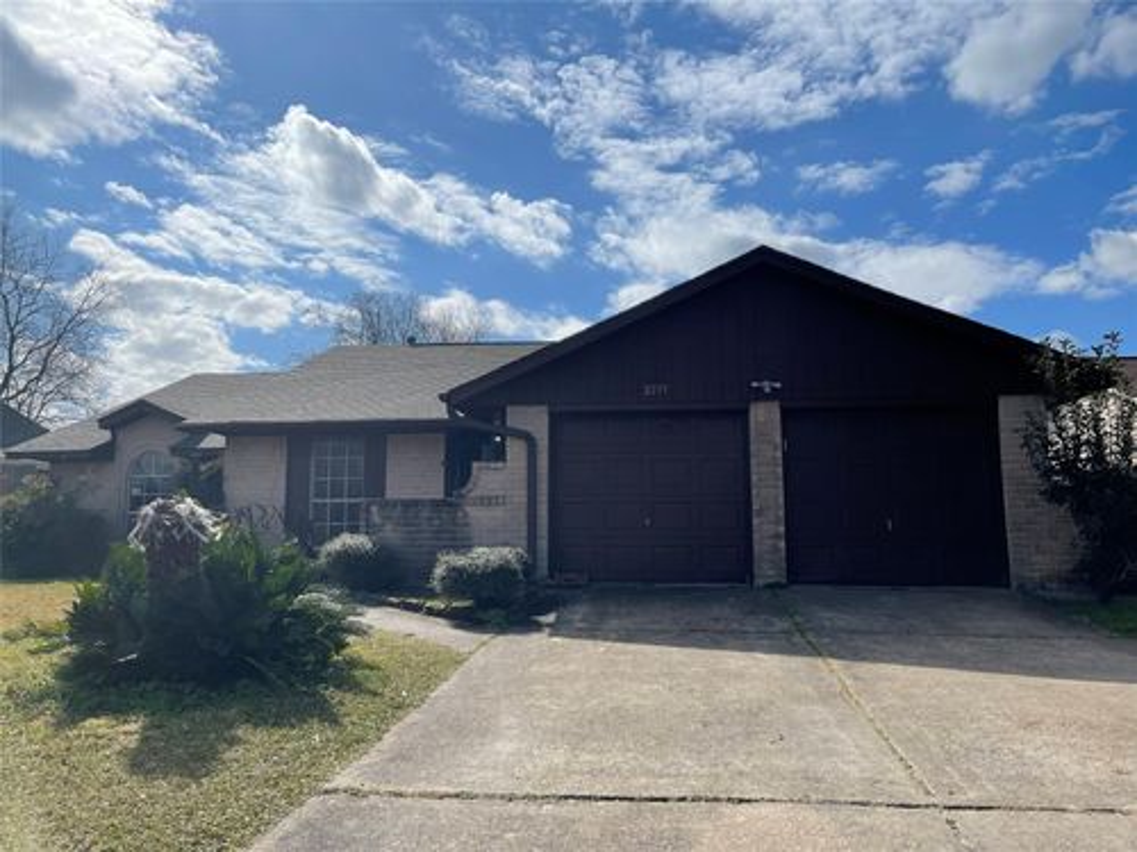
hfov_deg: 67.3
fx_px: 854
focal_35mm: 26
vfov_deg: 53.1
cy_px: 426
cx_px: 568
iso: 32
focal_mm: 5.1
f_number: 1.6
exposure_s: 1/10000
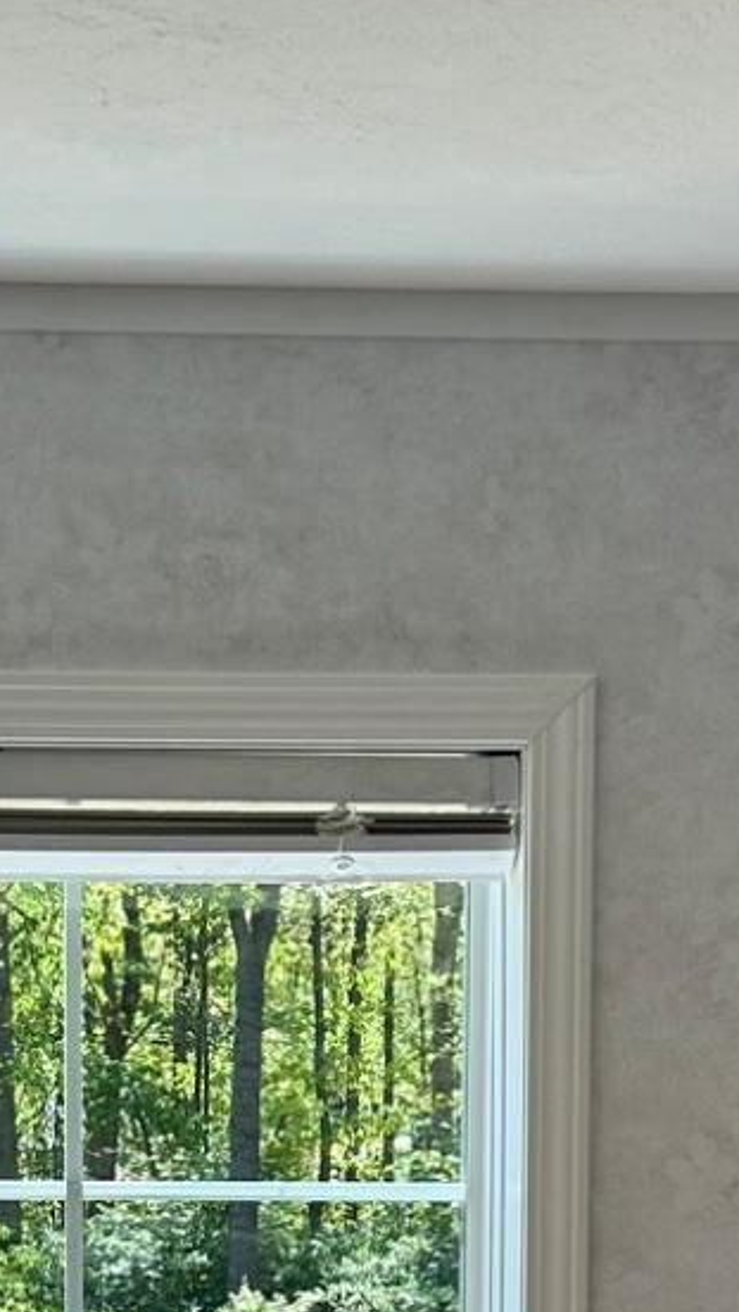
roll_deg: +0.1
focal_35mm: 105
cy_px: 1647
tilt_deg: -5.7
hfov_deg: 11.5
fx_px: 3653
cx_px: 204
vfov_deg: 19.0
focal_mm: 5.7
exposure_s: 1/476
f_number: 1.5
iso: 50
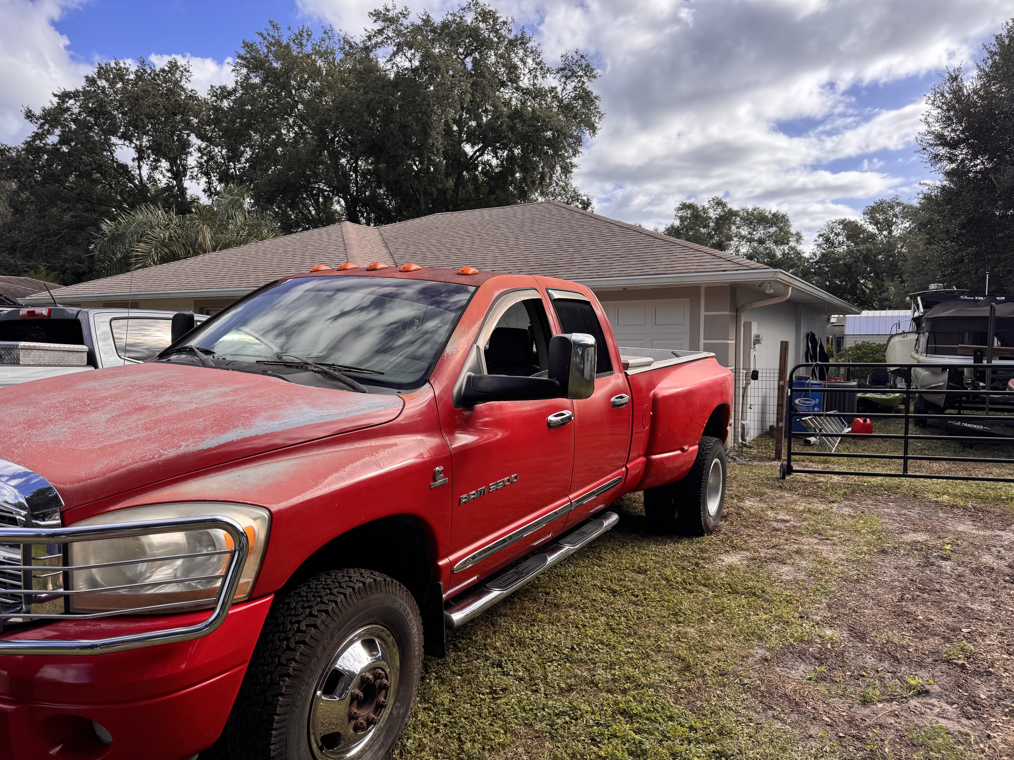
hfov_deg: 71.6
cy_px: 380
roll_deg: +0.1
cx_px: 507
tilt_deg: -3.7
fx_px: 703
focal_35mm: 24
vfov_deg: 56.8
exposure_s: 1/1597
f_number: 1.78
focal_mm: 6.76
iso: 80
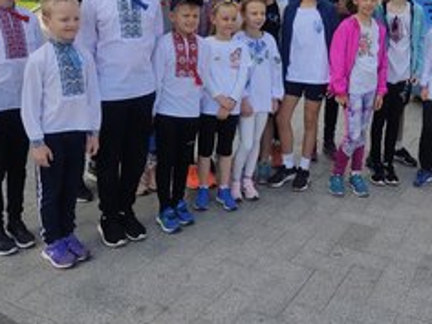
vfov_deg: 31.9
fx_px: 549
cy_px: 60
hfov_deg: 42.4
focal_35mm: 44
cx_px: 286
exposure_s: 1/816
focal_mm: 4.74
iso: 100
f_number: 1.79
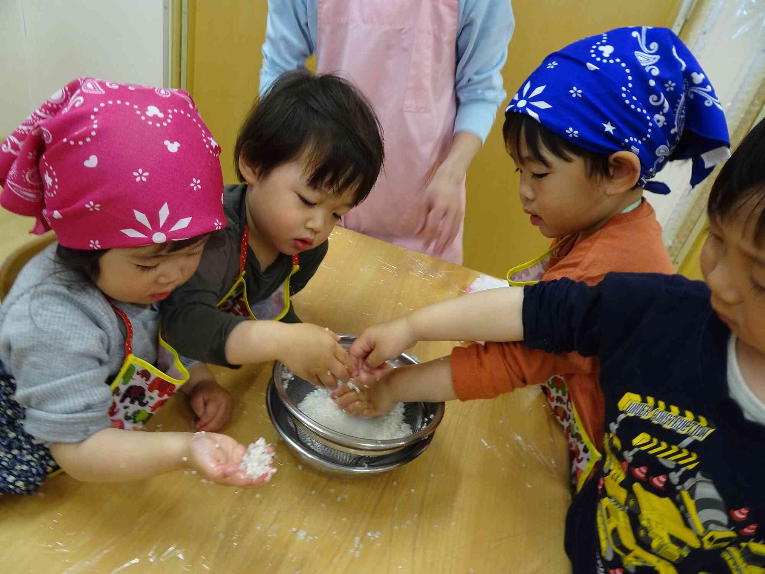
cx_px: 382
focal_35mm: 24
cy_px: 287
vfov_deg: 56.8
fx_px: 530
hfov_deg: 71.6
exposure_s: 1/30
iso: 200
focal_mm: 4.1
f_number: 3.5
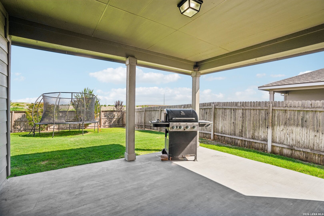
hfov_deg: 96.7
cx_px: 162
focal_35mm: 16
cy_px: 108
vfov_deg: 73.7
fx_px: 144
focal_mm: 16
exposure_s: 1/350
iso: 200
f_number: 8
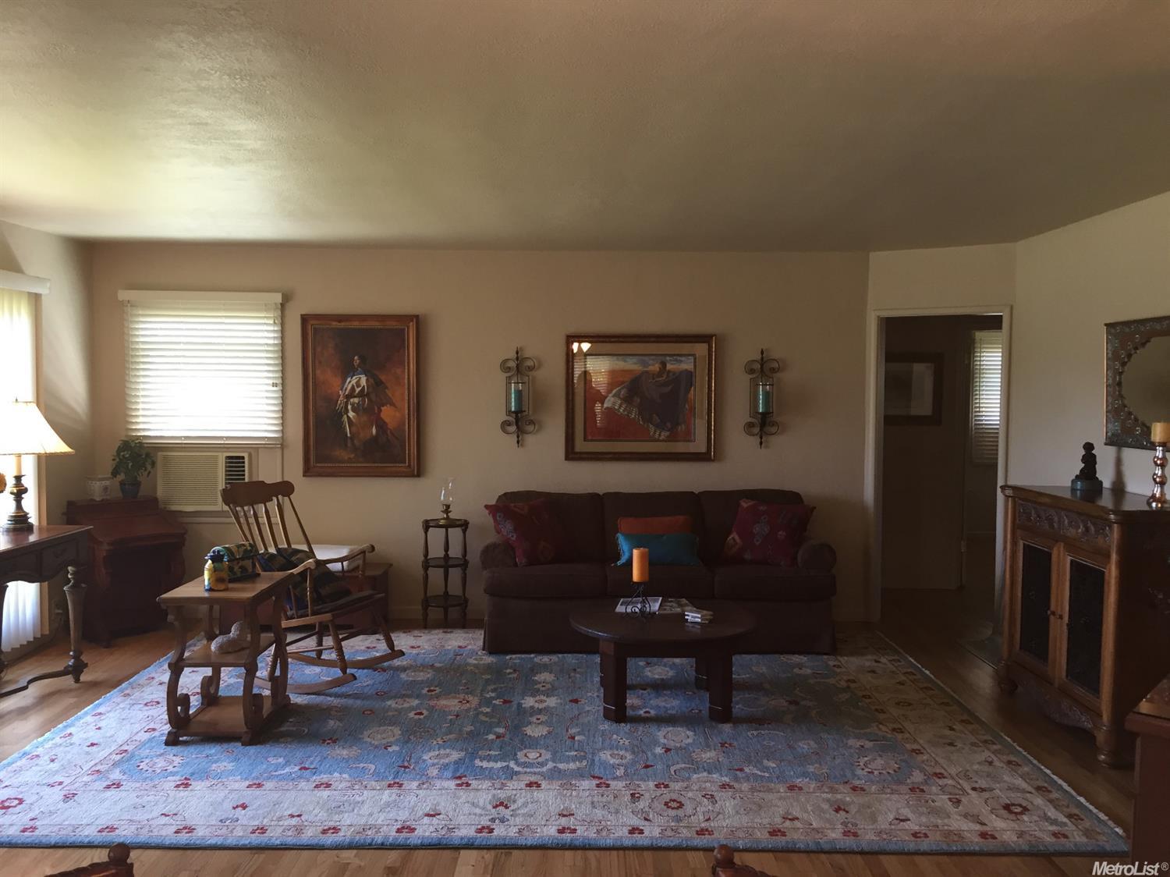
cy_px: 438
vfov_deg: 48.2
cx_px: 585
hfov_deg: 61.7
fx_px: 980
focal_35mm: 29
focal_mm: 4.15
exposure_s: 1/30
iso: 64
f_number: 2.2
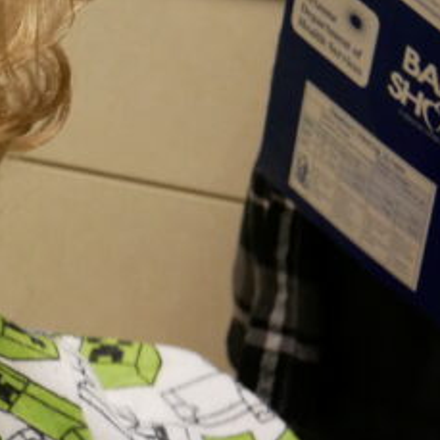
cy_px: 183
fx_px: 2272
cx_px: -526
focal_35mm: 158
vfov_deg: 11.1
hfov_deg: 10.0
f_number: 4.1
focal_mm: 20
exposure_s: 1/60
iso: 1600
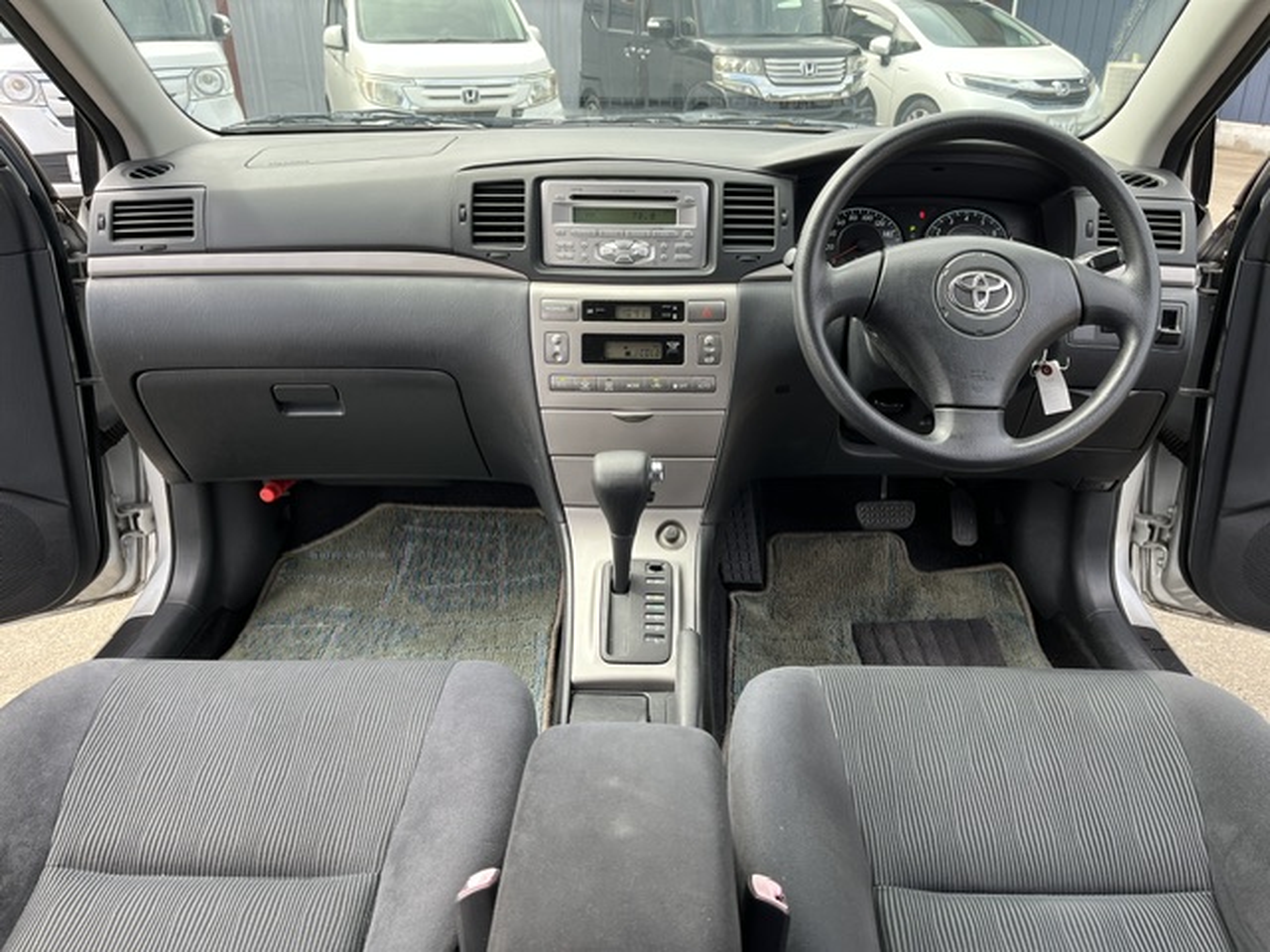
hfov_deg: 67.3
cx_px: 635
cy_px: 476
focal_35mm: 26
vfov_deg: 53.1
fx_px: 954
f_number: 1.6
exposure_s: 1/383
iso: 50
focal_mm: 5.1
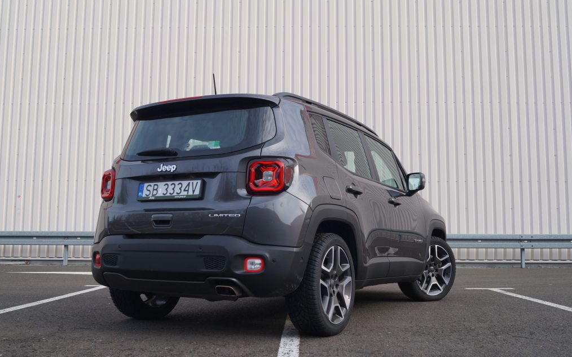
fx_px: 577
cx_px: 284
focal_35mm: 37
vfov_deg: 34.4
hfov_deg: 52.7
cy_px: 180
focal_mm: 24
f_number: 7.1
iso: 100
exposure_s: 1/160
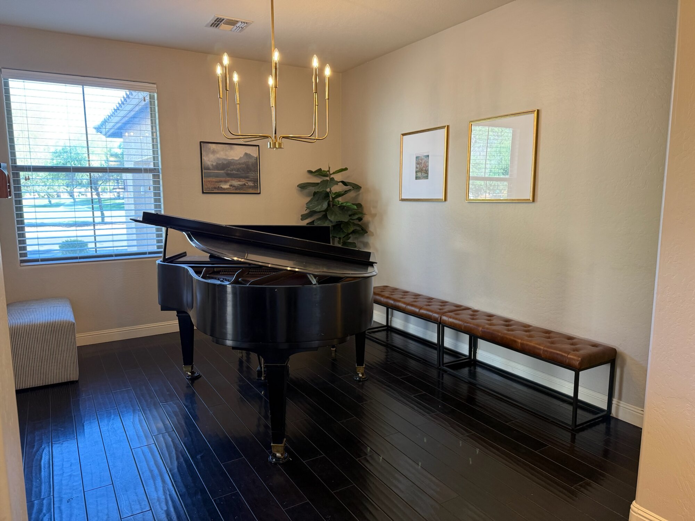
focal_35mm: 24
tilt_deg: -7.4
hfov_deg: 71.6
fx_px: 482
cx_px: 348
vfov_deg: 56.8
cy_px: 260
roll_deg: +0.6
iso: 200
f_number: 1.78
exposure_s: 1/60
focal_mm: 6.76
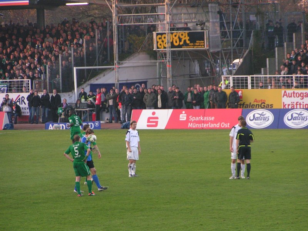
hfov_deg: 8.8
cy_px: 116
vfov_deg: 6.6
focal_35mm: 226
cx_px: 154
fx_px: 2011
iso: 160
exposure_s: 1/250
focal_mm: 34.5
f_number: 3.5
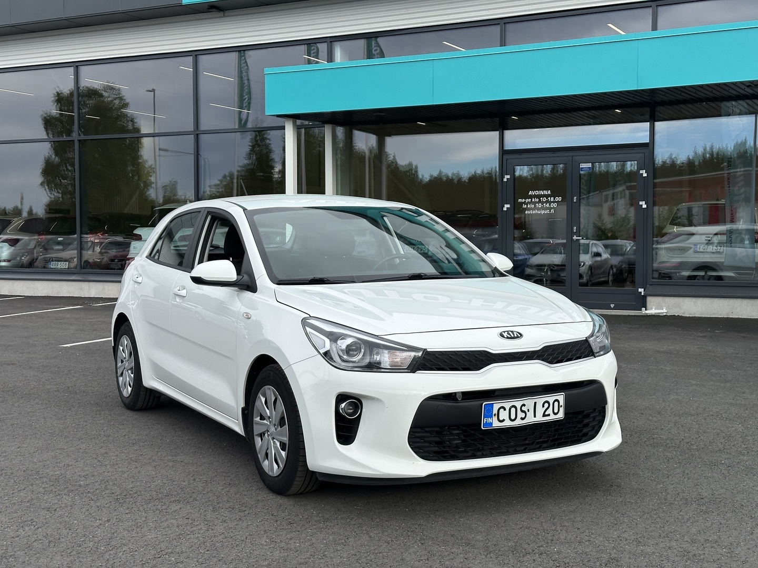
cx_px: 379
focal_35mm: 48
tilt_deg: -1.5
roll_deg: -0.5
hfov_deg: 39.7
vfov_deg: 30.3
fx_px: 1051
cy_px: 284
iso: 64
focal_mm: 6.86
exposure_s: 1/2070
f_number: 1.78
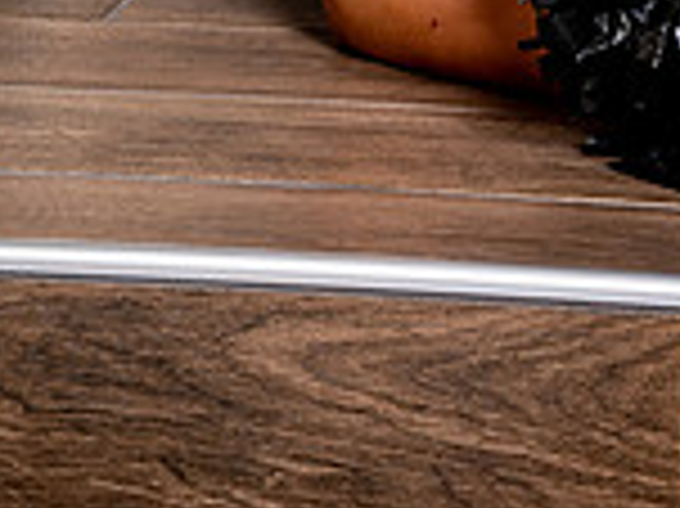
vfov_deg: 9.3
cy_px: -490
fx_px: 2925
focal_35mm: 149
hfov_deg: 13.2
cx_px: 545
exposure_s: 1/200
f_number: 6.3
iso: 200
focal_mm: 52
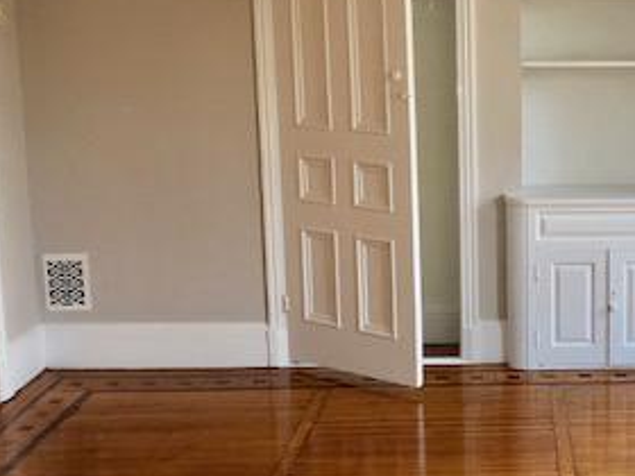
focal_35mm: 64
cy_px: 258
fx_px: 1174
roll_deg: +0.1
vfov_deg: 22.9
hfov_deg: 29.4
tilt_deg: -10.3
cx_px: 535
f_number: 1.8
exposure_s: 1/30
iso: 25
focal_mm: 3.99
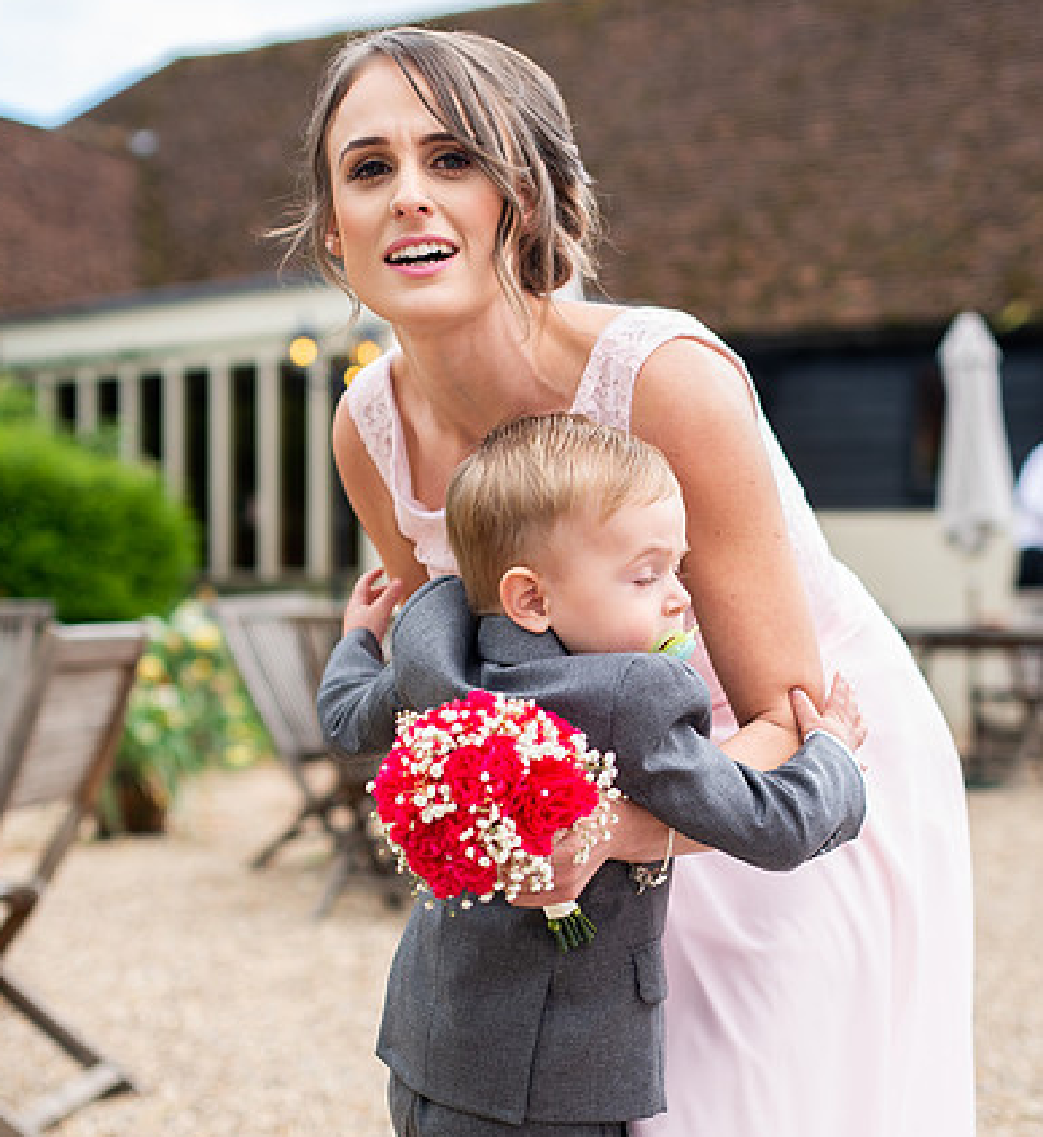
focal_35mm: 64
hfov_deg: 25.7
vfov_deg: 27.8
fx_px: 2282
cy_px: 738
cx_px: 613
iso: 160
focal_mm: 35
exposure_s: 1/1000
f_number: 2
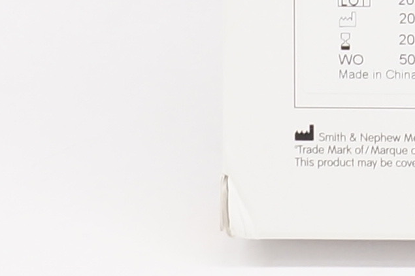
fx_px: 2407
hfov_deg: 8.8
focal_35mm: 209
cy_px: -665
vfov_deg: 5.9
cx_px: 1044
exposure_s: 1/50
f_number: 5.6
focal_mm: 18
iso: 400
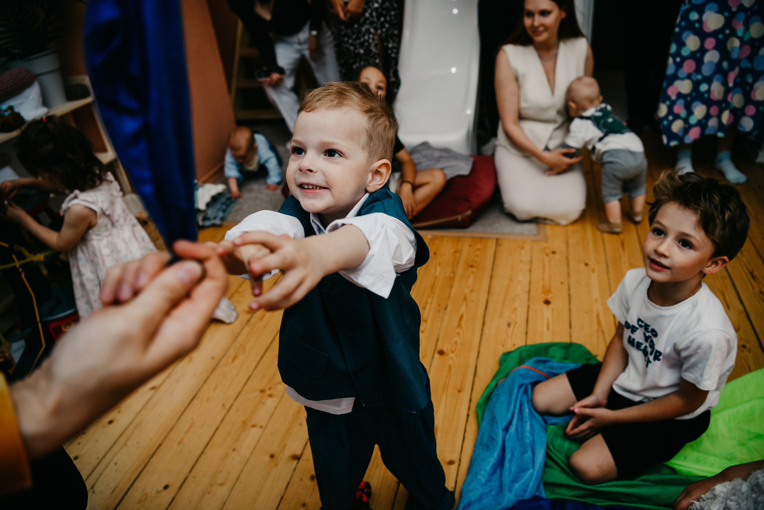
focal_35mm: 26
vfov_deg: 49.6
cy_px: 255
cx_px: 382
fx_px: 552
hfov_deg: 69.4
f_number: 3.2
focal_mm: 26
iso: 160
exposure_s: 1/160
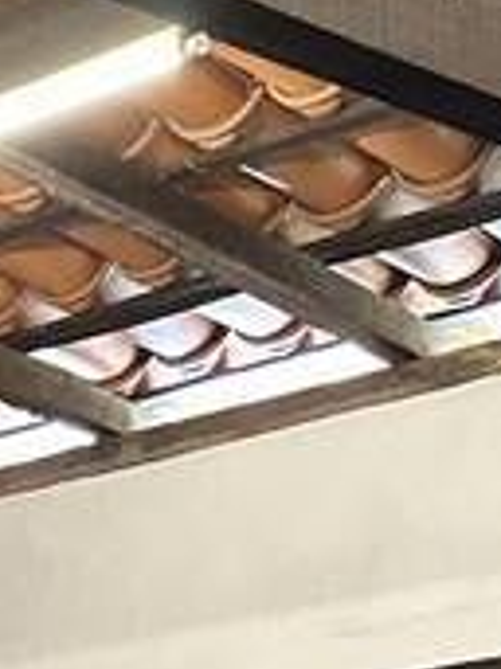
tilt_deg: -5.0
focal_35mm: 152
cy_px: 1436
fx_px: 2937
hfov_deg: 8.9
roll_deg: +0.8
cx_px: -673
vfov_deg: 11.4
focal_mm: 6.86
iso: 500
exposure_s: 1/60
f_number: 1.78
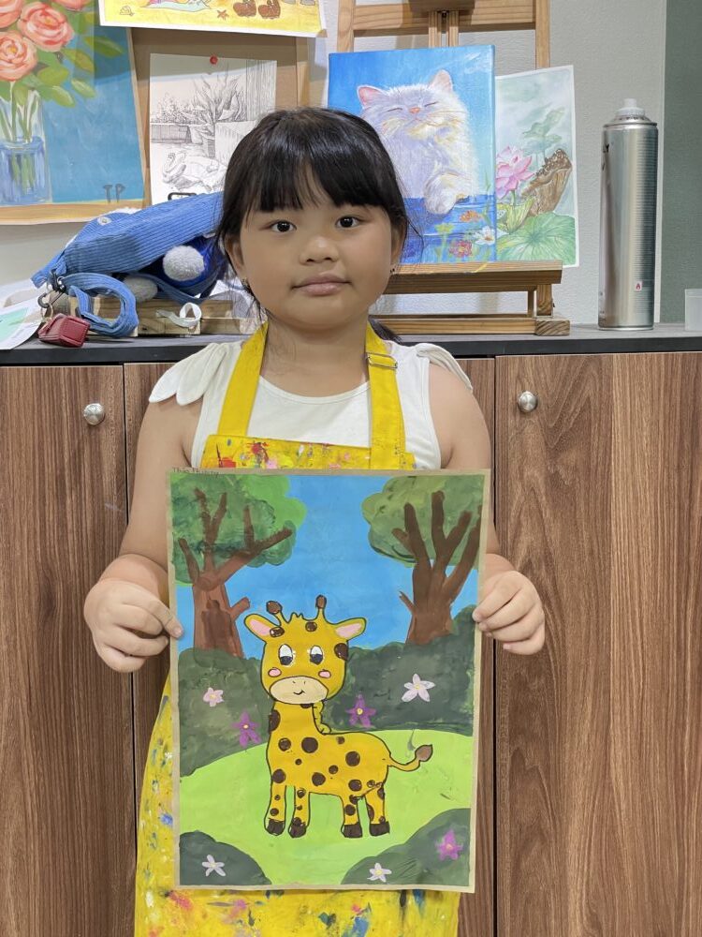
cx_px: 351
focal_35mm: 52
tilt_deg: -6.9
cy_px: 468
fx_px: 1406
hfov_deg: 28.0
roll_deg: -0.3
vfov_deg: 36.8
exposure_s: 1/100
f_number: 2
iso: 160
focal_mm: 6
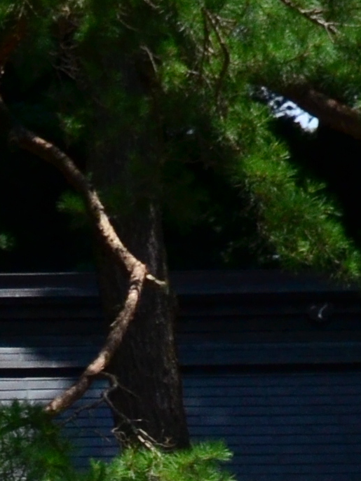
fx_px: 3591
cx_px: -337
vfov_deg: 7.0
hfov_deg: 5.6
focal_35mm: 258
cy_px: 1355
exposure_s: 1/4000
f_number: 4.5
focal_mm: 25
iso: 400
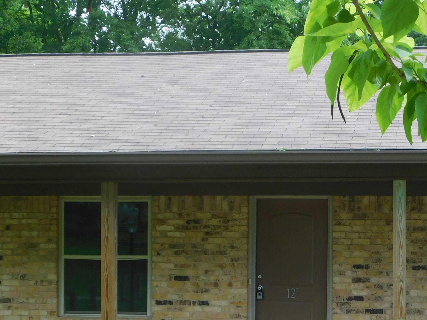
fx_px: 888
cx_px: 307
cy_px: 266
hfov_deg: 26.8
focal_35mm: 72
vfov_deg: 20.2
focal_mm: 7.1
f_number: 3.6
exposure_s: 1/200
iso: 125
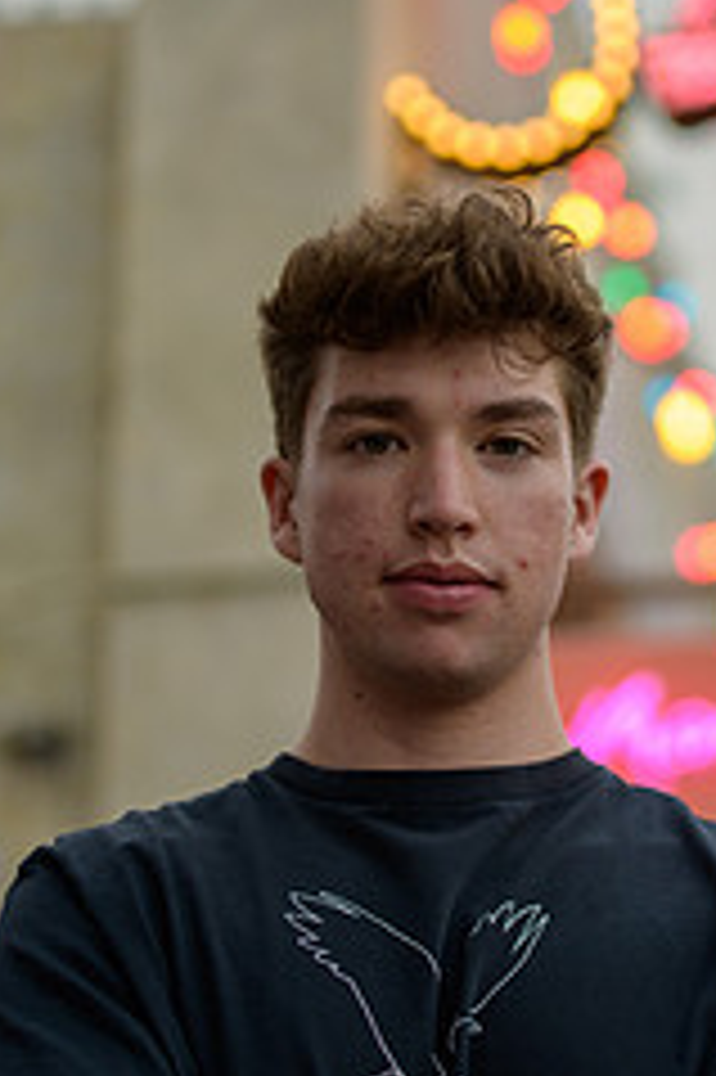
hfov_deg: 10.4
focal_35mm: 132
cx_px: 518
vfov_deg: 15.5
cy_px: 446
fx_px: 3943
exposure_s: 1/400
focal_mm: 70
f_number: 2.8
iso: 250
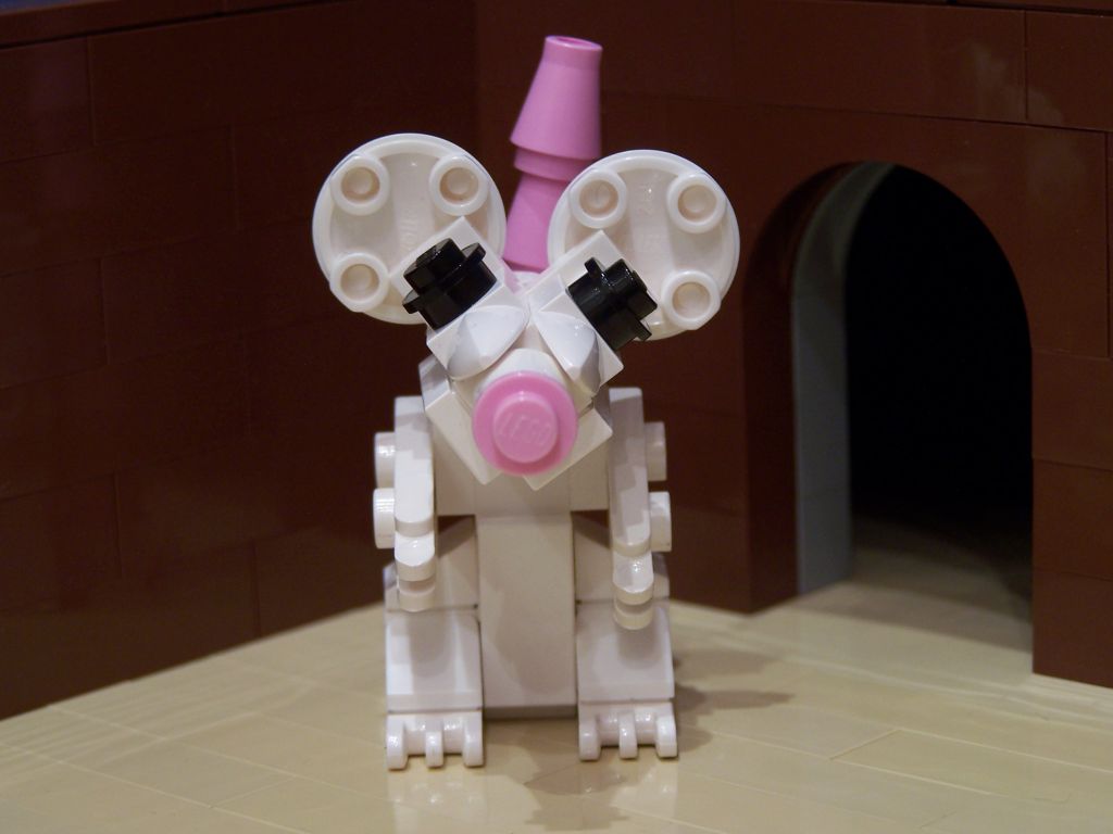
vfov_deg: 14.1
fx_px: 3376
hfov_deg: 18.7
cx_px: 556
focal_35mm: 105
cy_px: 417
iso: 80
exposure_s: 1/3
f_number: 3.2
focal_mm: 17.5
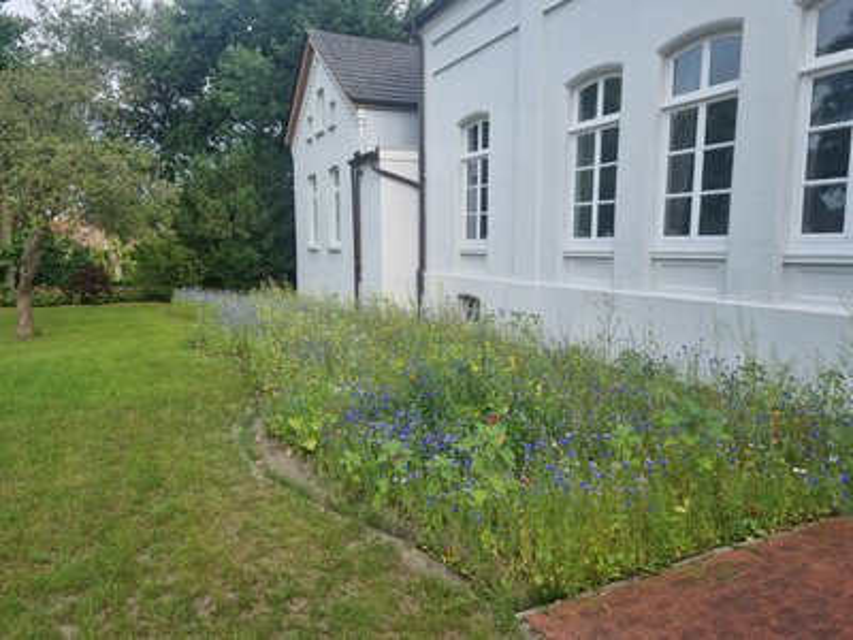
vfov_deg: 53.1
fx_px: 641
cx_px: 426
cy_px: 320
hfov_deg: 67.3
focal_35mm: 26
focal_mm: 5.4
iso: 50
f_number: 1.8
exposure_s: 1/932
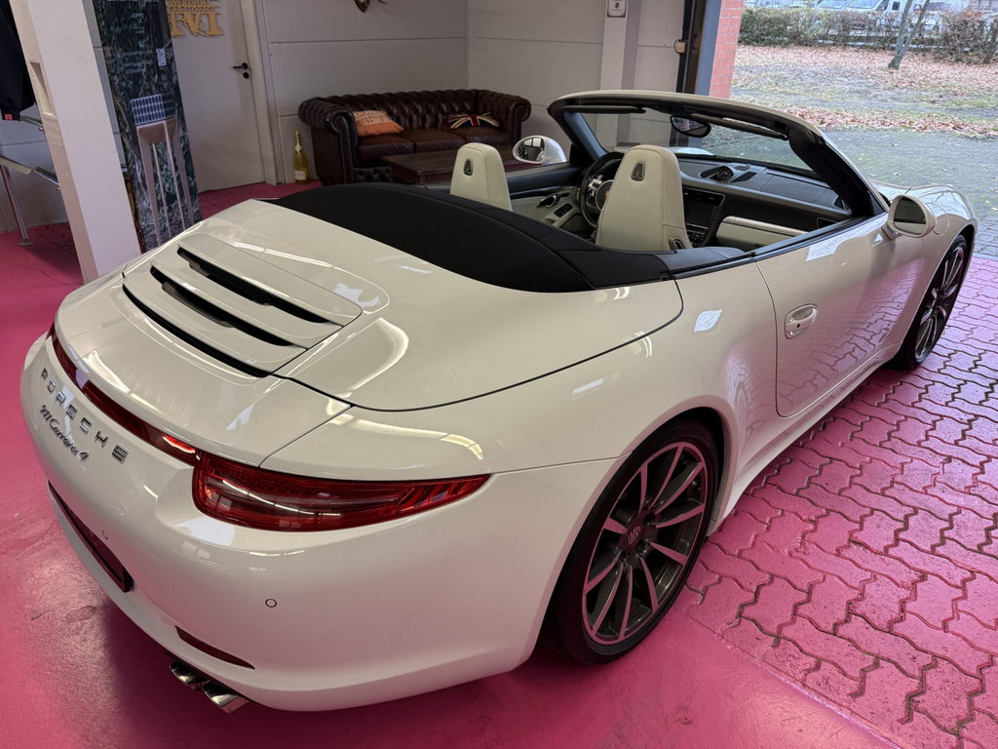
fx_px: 692
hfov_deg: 71.6
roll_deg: -0.2
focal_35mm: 24
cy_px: 374
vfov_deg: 56.8
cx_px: 499
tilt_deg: -26.2
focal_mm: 6.76
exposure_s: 1/100
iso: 80
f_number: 1.78
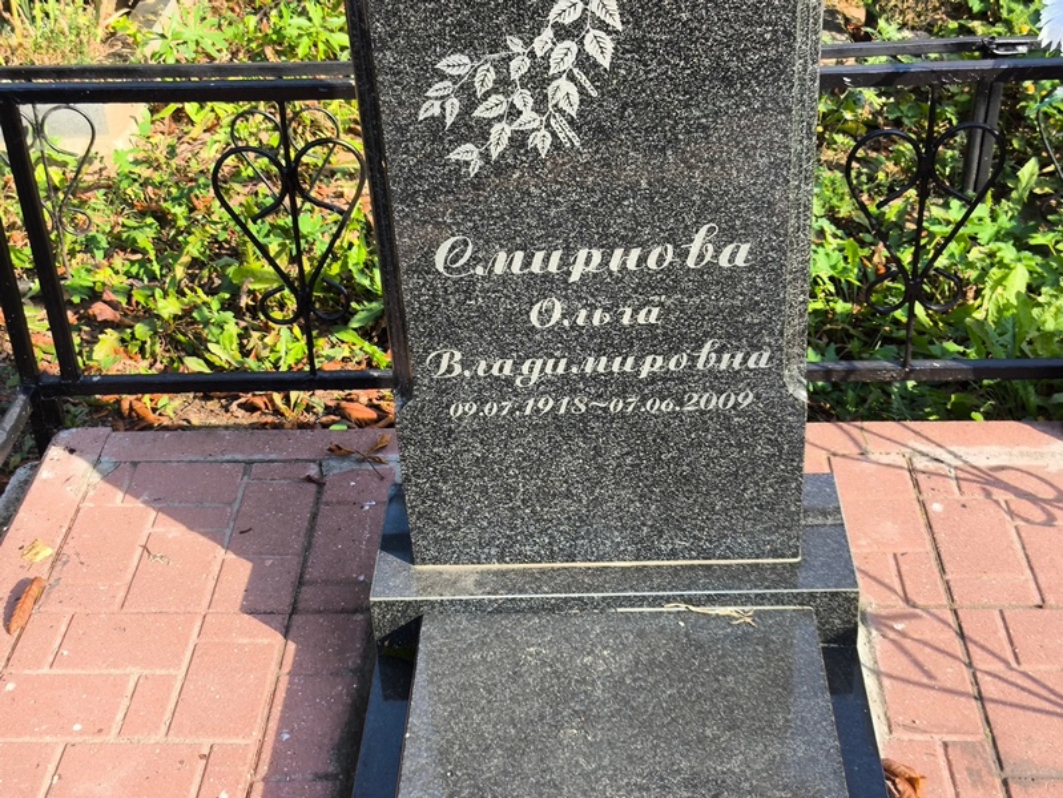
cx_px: 532
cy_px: 399
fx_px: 1536
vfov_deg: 29.1
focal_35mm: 50
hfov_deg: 38.2
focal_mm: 4.71
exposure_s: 1/427
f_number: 1.7
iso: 50
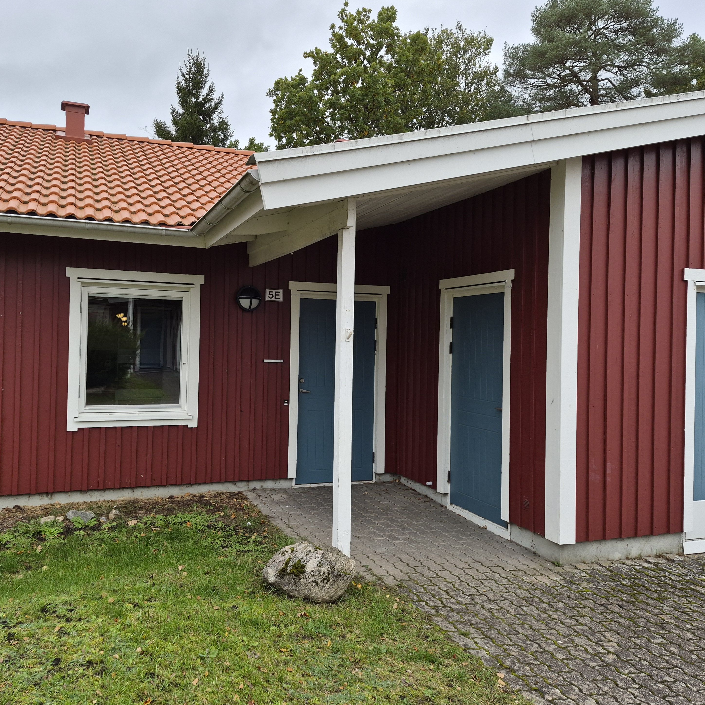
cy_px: 342
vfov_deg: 57.3
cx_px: 323
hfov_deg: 57.2
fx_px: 645
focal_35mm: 28
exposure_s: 1/1524
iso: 80
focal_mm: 5.4
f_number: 1.8
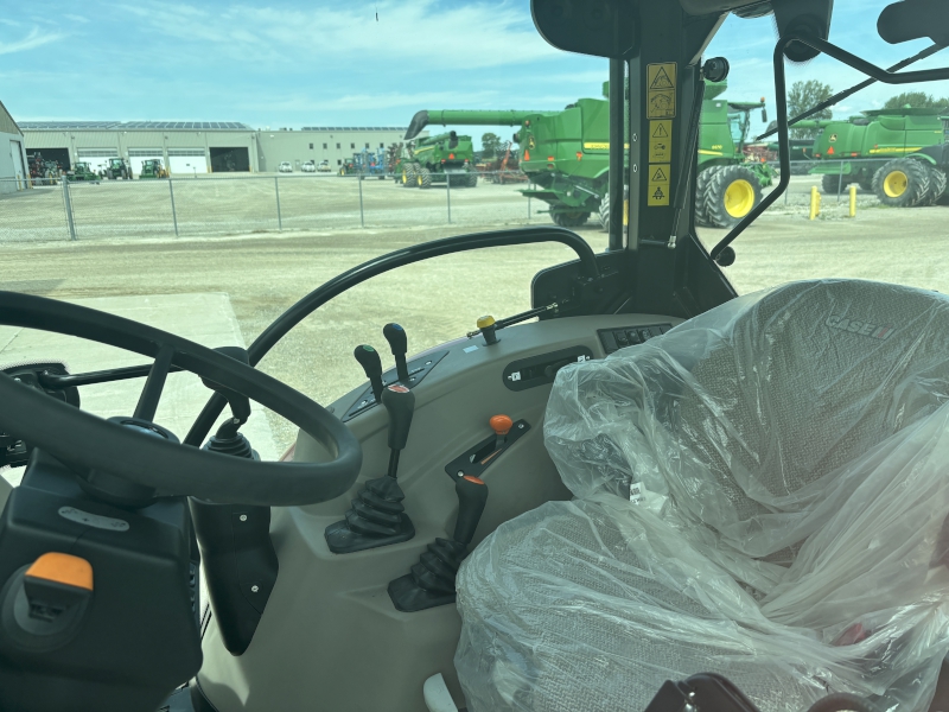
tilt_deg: -15.7
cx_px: 474
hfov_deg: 67.3
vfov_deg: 53.1
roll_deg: +0.8
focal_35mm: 26
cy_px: 356
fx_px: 713
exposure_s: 1/1037
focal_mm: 5.96
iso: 50
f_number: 1.6
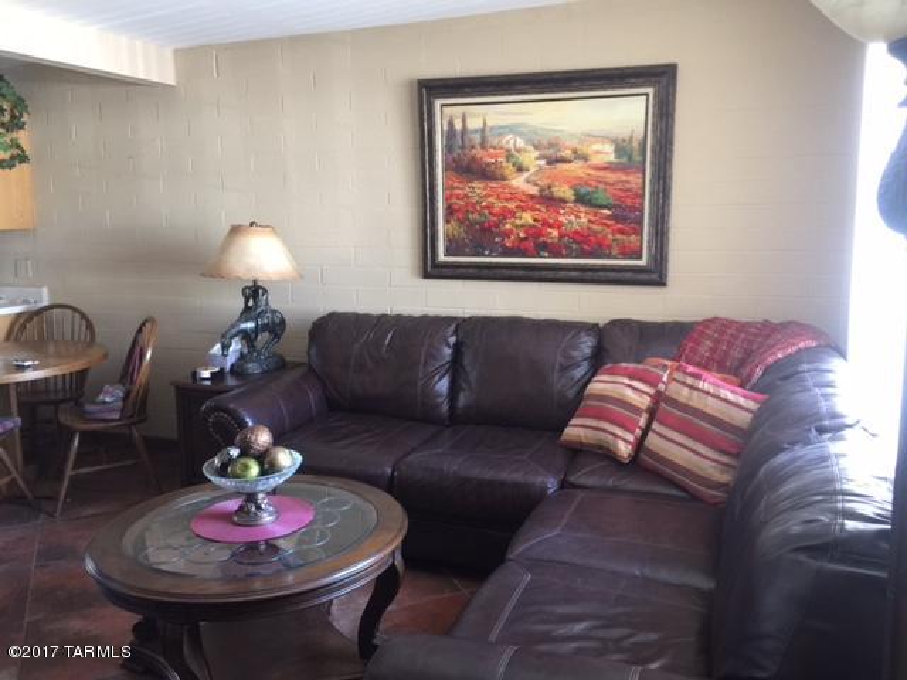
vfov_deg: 48.2
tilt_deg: -8.7
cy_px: 340
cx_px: 454
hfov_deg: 61.7
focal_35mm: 29
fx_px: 760
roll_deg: -0.7
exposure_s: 1/10
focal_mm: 4.15
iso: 125
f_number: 2.2
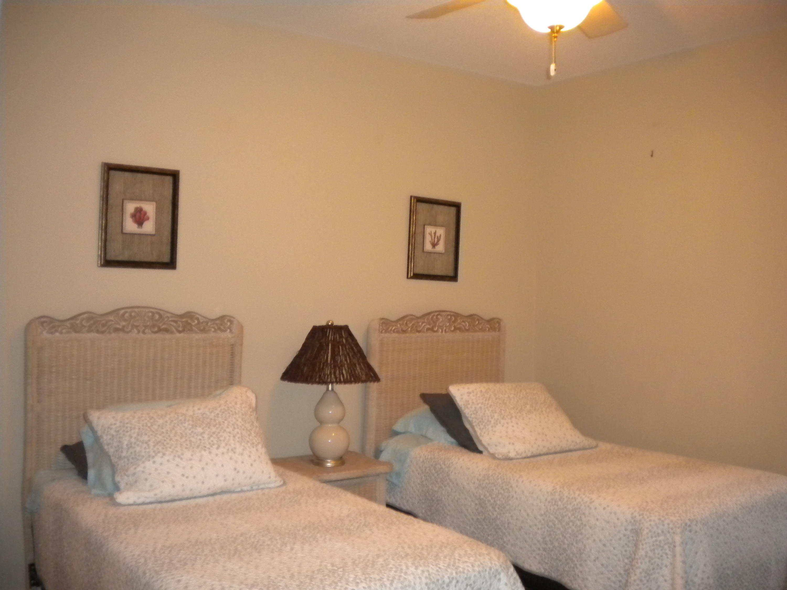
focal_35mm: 35
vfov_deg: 40.7
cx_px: 394
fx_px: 796
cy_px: 295
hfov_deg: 52.6
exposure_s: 1/30
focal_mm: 6.3
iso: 400
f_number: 3.1
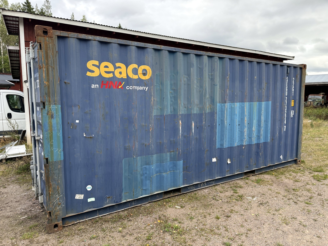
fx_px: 227
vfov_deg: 56.8
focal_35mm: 24
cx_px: 164
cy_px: 123
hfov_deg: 71.6
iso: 100
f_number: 1.78
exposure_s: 1/683
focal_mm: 6.76
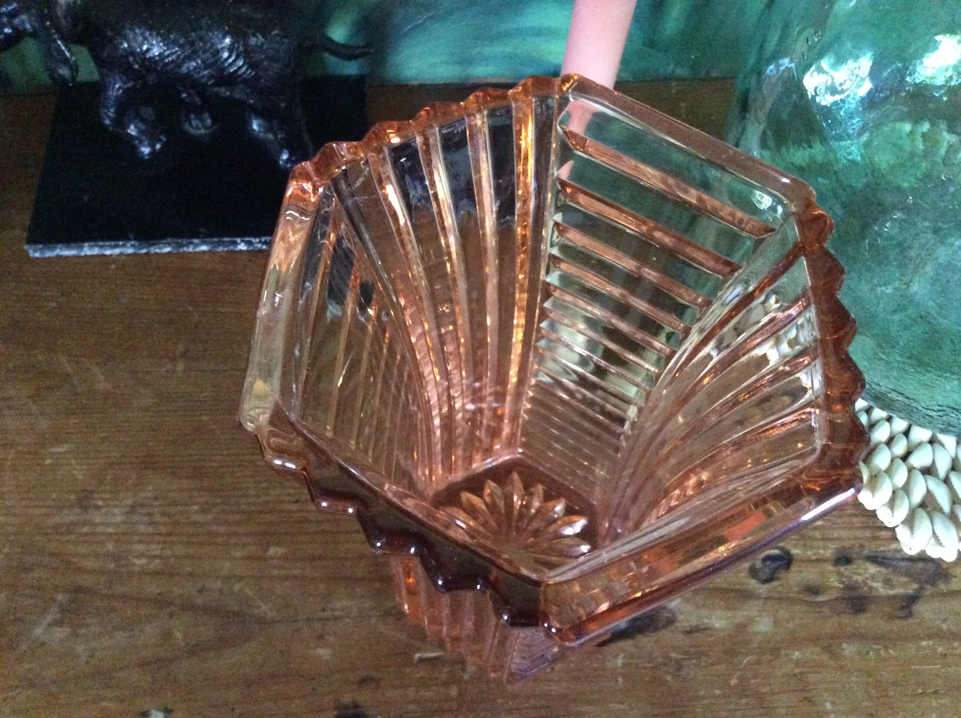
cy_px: 359
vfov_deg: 44.1
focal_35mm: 32
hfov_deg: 56.9
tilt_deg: -60.7
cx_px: 480
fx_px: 887
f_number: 2.4
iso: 640
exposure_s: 1/17
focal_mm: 3.3
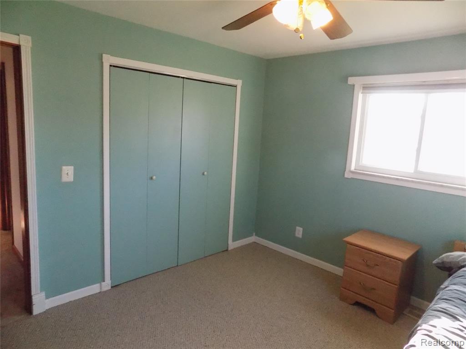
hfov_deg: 73.9
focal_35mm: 23
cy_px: 174
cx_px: 233
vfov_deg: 58.9
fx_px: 310
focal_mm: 4
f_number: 3.1
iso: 800
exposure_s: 1/200
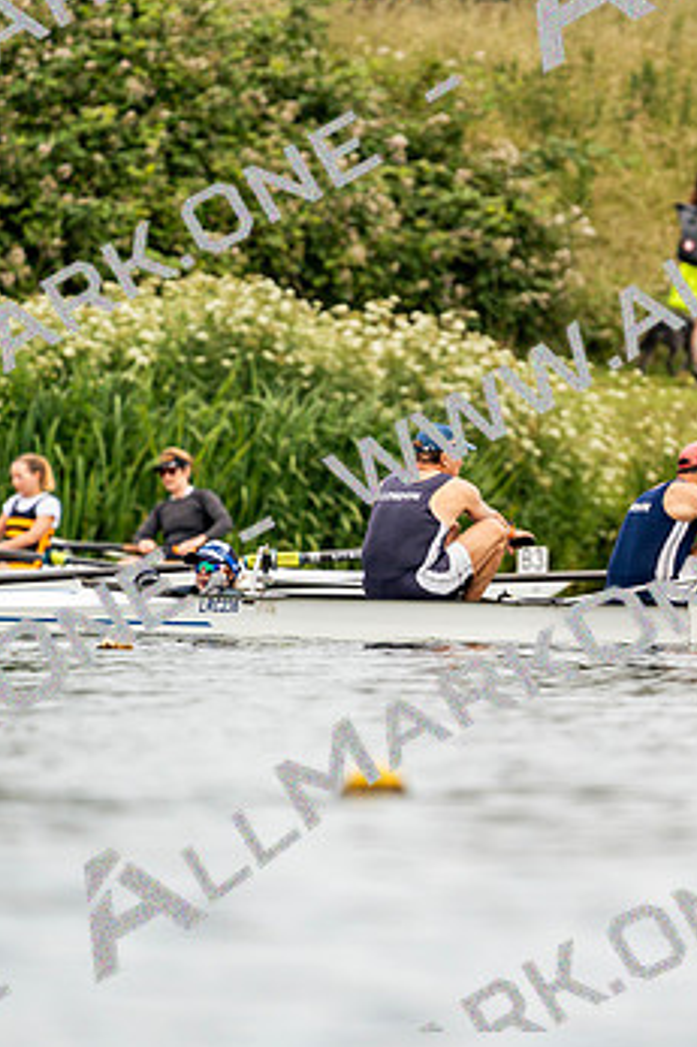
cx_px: 697
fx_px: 29156
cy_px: 514
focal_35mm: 1003
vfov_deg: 2.1
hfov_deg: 1.4
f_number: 6.3
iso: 320
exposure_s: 1/2000
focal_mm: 600
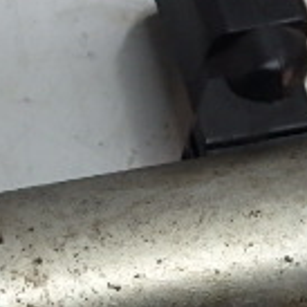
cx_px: -54
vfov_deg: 14.6
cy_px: 343
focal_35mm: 116
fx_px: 1164
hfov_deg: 14.6
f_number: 4.4
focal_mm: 5
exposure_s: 1/40
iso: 200
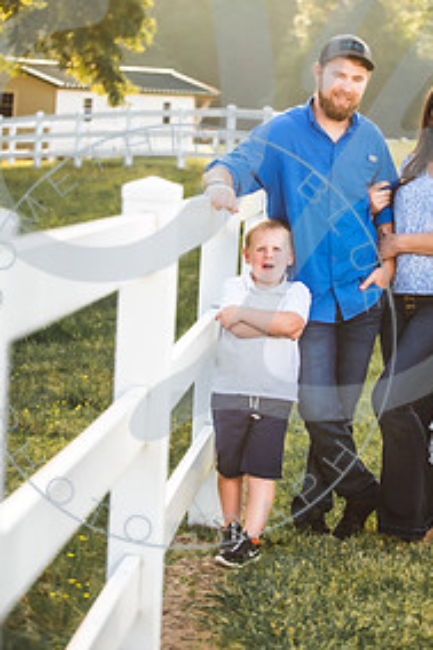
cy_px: 162
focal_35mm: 111
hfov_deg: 12.3
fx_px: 2005
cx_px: 286
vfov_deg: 18.3
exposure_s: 1/250
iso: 80
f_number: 2.8
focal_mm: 70
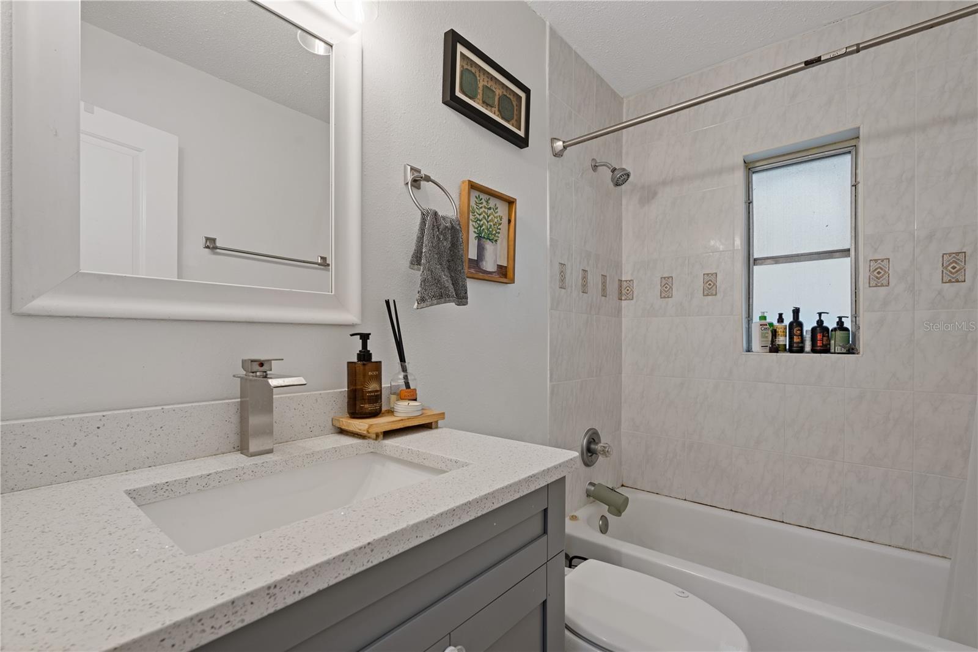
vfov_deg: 73.7
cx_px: 489
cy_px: 326
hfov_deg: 96.7
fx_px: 435
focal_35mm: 16
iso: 250
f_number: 6.3
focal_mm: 16
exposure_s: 1/13
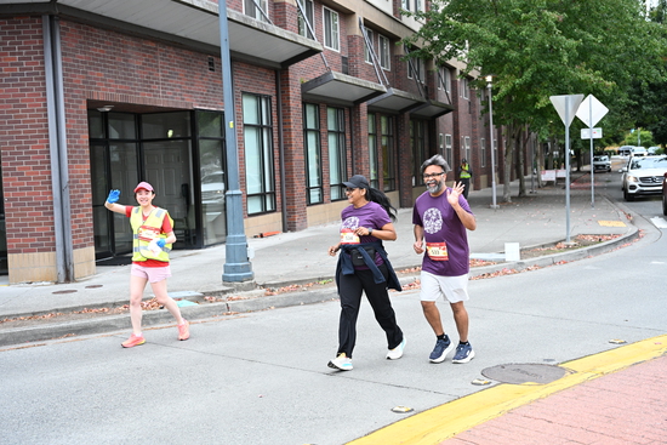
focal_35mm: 46
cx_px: 334
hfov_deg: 42.7
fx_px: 852
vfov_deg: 29.3
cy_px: 222
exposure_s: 1/400
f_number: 4
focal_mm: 46
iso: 1600
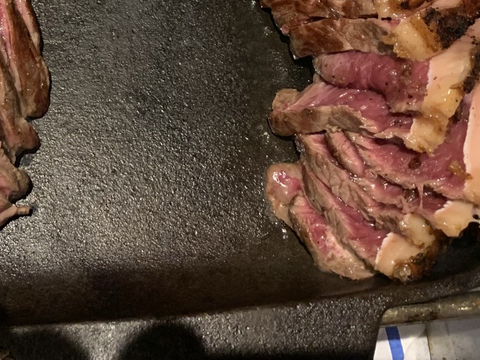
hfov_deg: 33.5
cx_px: 103
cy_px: -3
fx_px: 776
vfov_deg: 24.8
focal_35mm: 56
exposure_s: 1/30
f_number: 1.8
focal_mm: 4.25
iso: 320
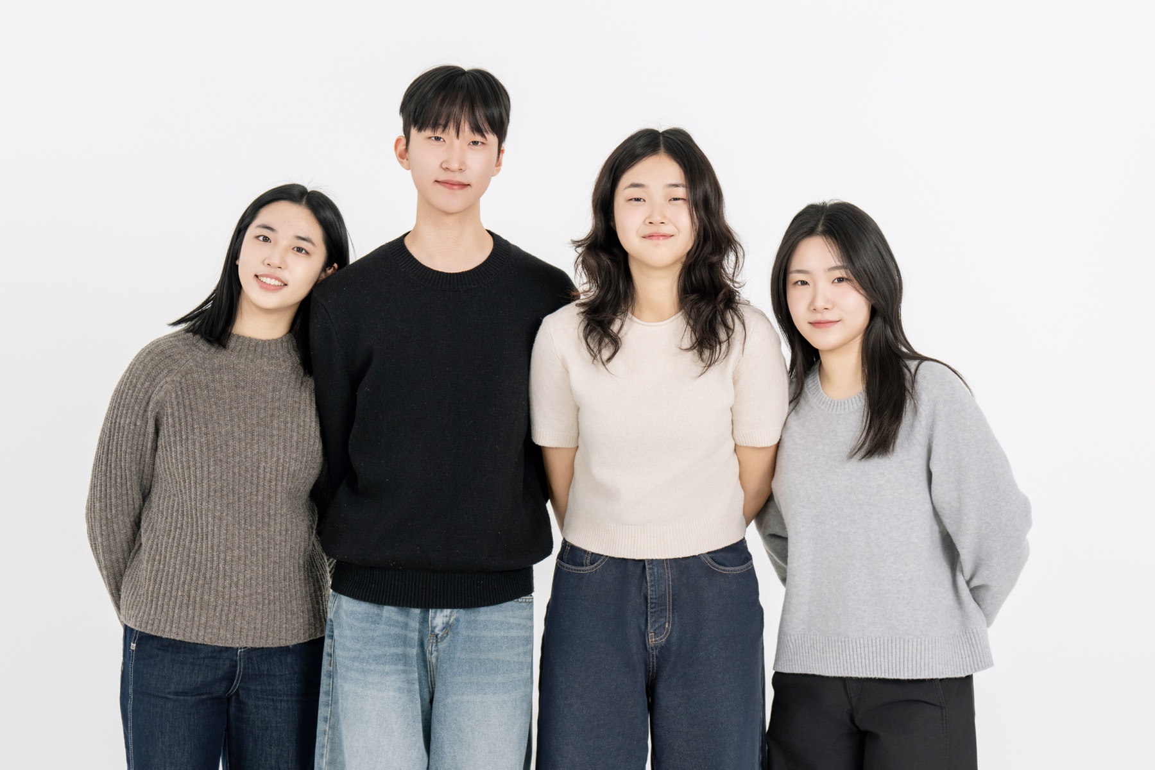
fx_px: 3625
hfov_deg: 18.1
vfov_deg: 12.1
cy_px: 385
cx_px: 578
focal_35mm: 113
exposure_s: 1/20
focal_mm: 113
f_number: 5.6
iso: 100
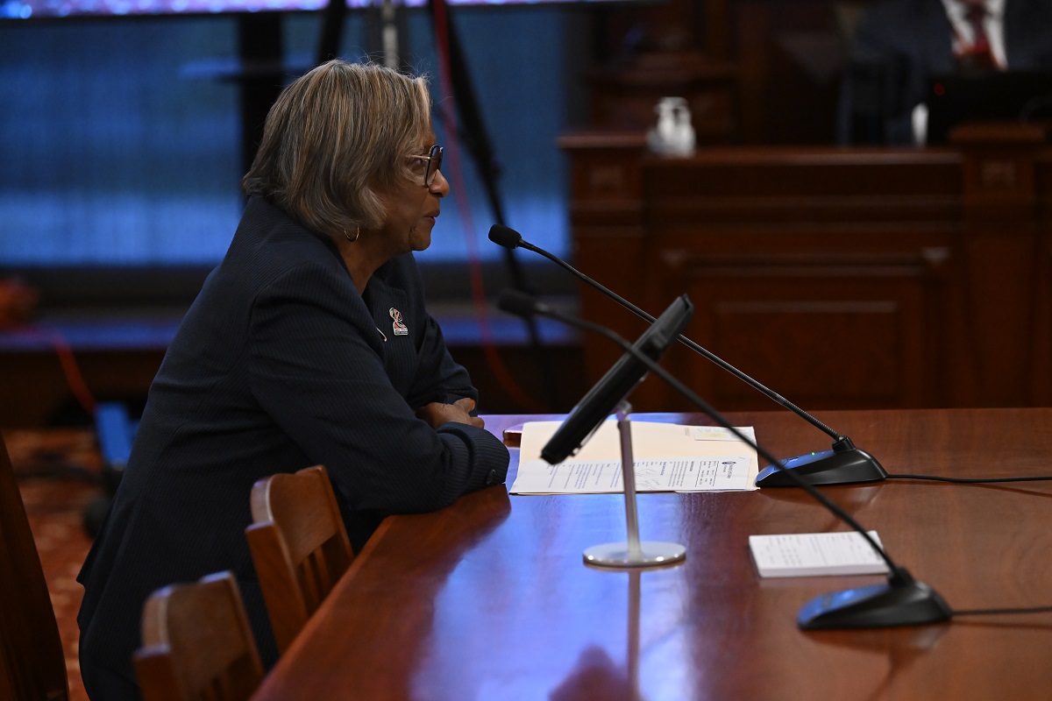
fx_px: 4383
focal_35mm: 150
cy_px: 350
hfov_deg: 13.7
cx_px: 526
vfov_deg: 9.1
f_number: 3.5
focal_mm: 150
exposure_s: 1/320
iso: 6400
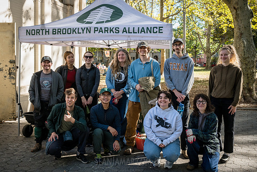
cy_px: 78
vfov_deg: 32.8
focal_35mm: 41
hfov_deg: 47.5
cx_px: 108
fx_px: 291
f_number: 5.6
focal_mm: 35
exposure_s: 1/500
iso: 500
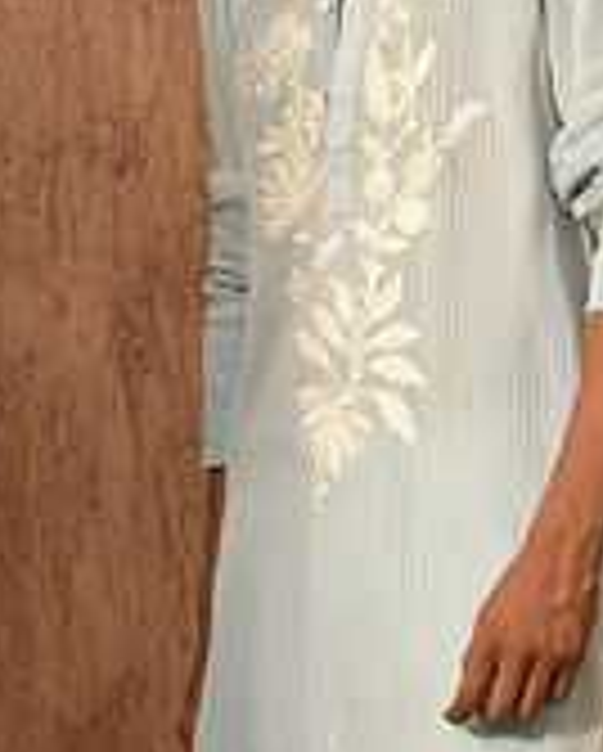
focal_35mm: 218
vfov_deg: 8.8
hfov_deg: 7.1
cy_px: 583
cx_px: 468
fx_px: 4854
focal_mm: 74
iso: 250
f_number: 8
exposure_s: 1/100
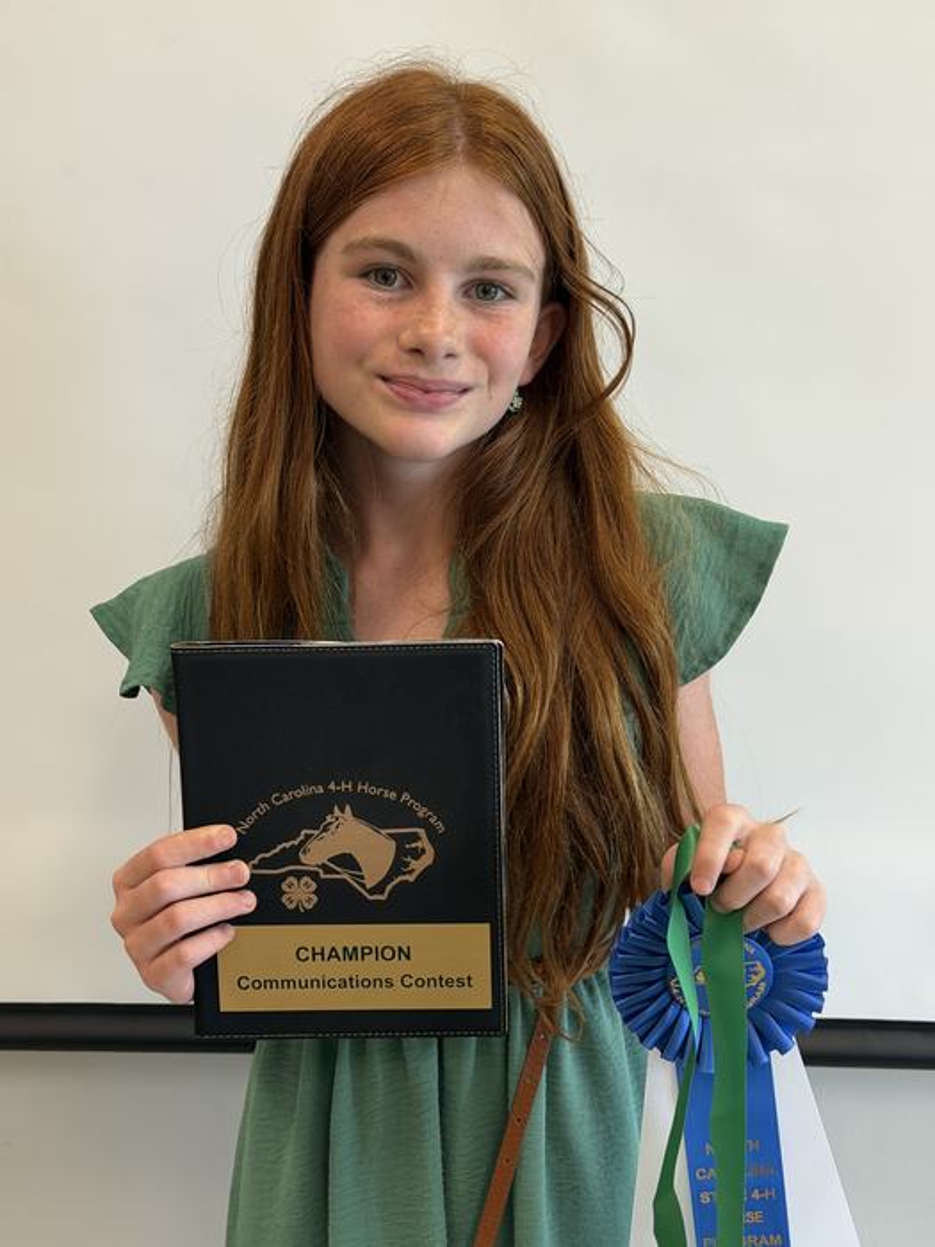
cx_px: 468
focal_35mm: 48
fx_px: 1729
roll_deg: +1.0
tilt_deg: -13.7
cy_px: 624
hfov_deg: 30.3
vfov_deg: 39.7
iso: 100
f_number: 1.78
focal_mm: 6.76
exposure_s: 1/60
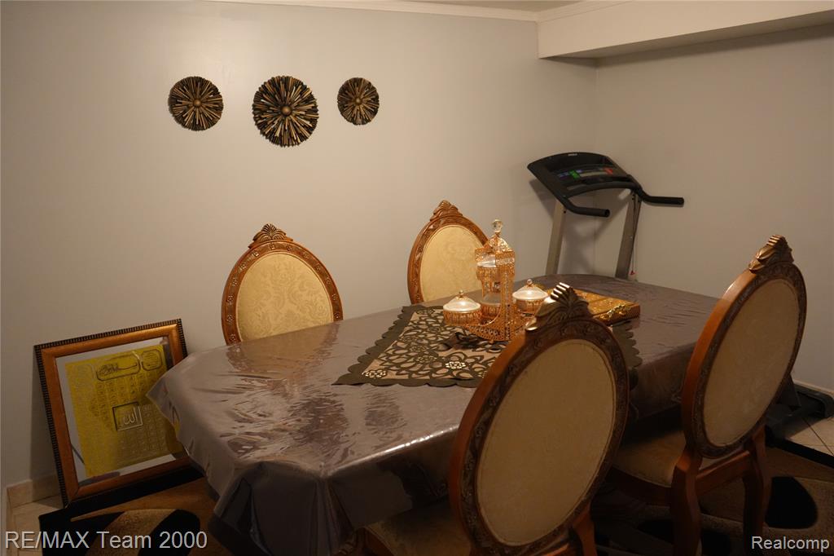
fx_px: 648
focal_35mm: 28
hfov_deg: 65.5
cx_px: 417
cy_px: 278
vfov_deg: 46.4
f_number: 4
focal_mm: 28
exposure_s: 1/160
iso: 6400
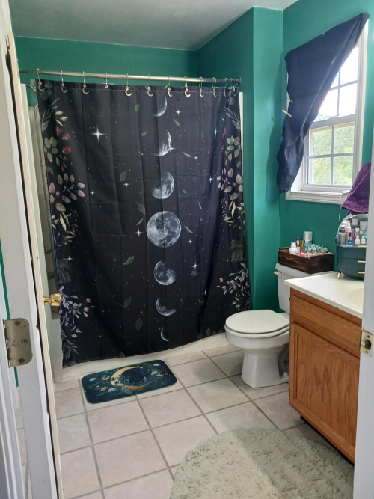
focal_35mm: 27
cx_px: 187
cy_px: 250
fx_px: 389
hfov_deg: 51.3
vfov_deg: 65.3
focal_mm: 4
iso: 200
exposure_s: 1/40
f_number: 1.8
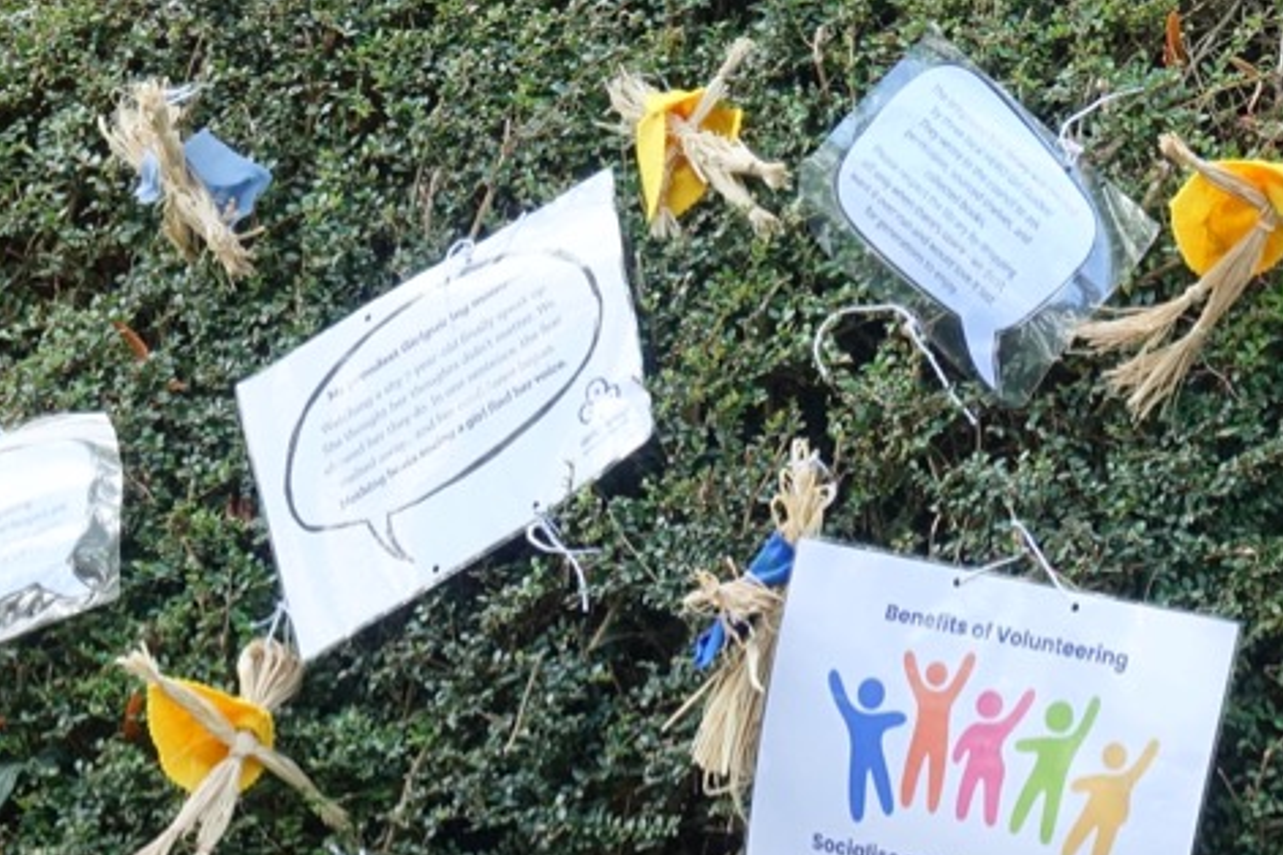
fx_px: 7198
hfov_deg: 10.0
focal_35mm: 202
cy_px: 851
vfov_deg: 6.8
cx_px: 1525
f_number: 5
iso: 250
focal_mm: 24.79
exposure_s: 1/125
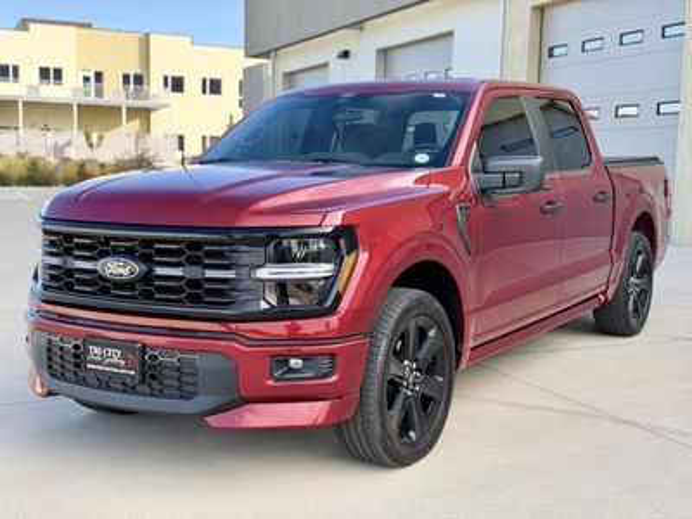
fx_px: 960
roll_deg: -0.7
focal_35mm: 48
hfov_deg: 39.7
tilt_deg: -5.7
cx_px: 346
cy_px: 260
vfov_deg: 30.3
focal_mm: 6.76
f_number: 1.78
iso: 100
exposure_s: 1/493
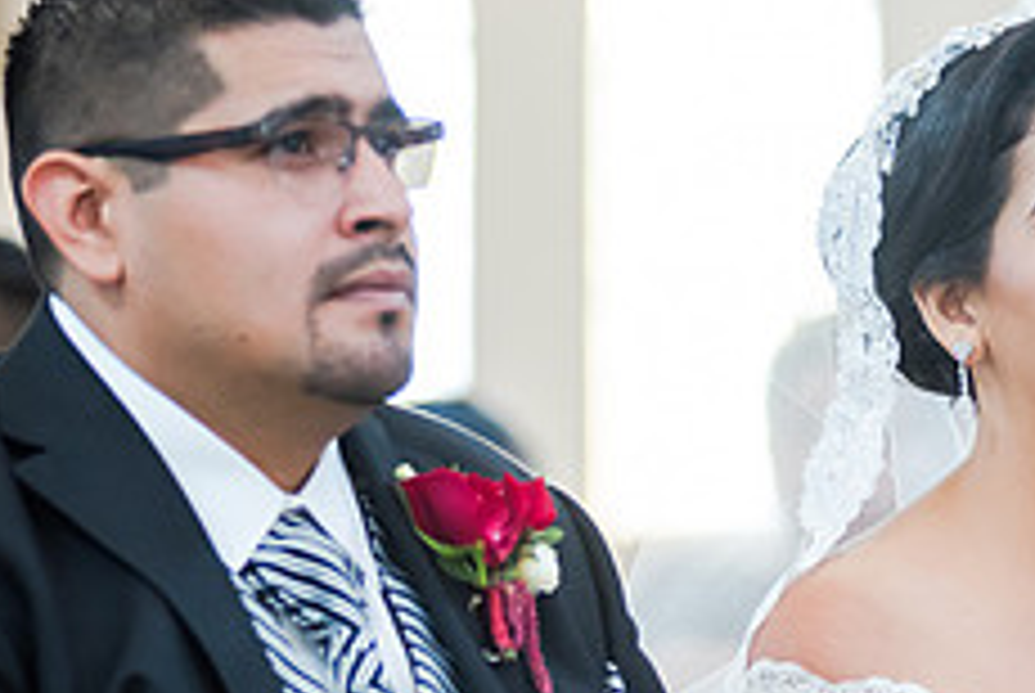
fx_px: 9787
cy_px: 569
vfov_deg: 4.1
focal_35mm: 340
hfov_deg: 6.1
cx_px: 666
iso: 1600
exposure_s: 1/100
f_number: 2.8
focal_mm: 135
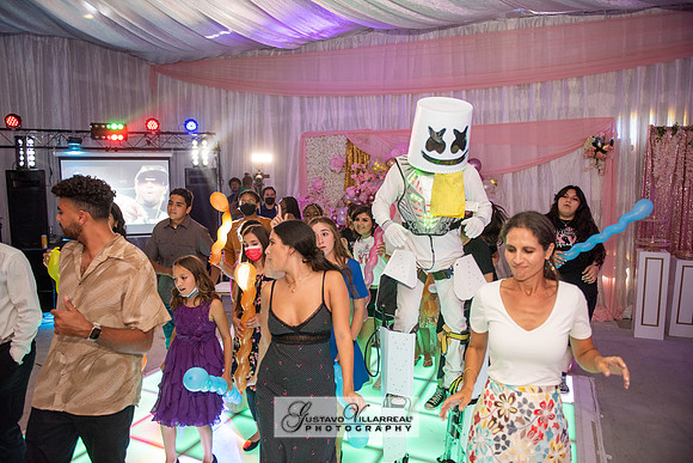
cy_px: 232
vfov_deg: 53.2
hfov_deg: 73.7
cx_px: 346
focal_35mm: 24
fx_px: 462
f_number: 3.2
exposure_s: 1/125
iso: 1250
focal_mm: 24
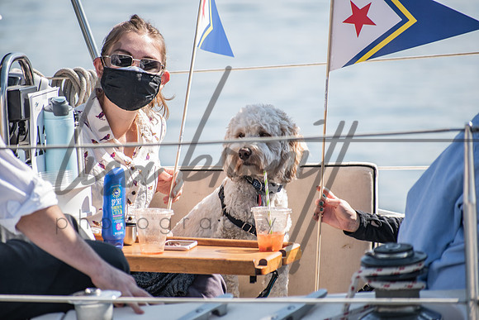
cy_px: 160
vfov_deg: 4.4
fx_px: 4192
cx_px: 240
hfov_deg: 6.5
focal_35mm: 315
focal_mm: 210
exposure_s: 1/200
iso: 100
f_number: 5.6
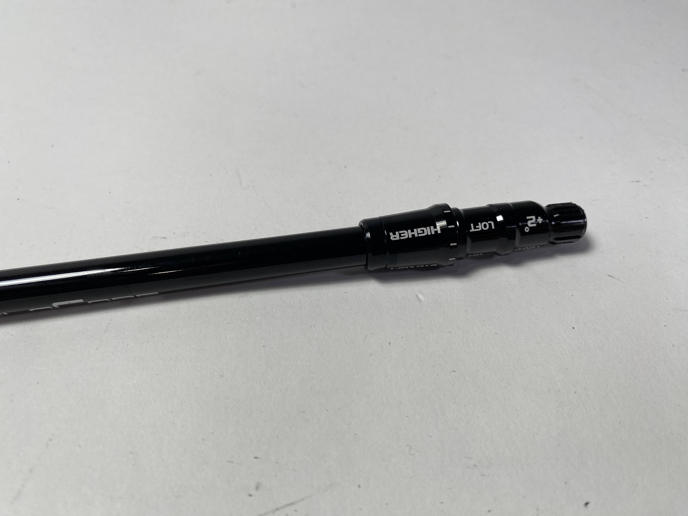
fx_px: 497
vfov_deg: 54.9
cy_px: 258
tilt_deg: -48.8
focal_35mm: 25
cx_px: 344
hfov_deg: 69.4
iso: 32
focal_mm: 4.25
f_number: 1.8
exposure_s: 1/417
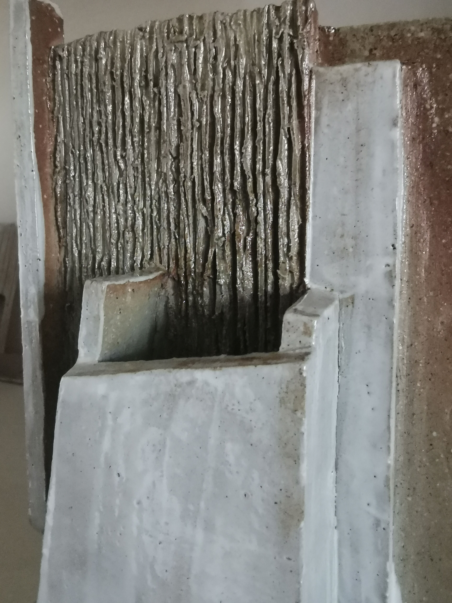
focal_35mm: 26
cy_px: 302
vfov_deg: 67.3
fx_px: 453
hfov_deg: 53.1
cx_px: 226
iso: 1600
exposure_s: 1/17.3
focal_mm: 2.26
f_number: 2.2
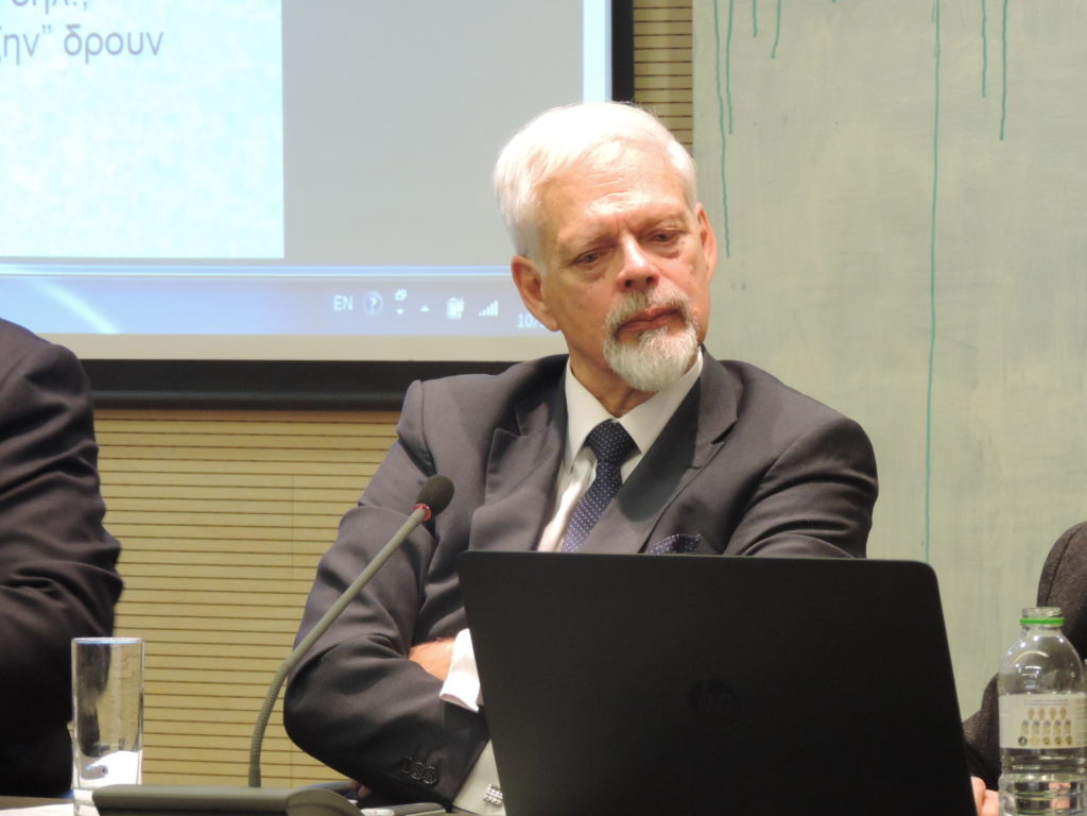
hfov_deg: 8.8
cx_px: 544
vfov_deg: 6.6
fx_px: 7065
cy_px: 408
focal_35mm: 225
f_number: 4.6
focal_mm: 40.1
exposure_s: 1/25
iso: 800
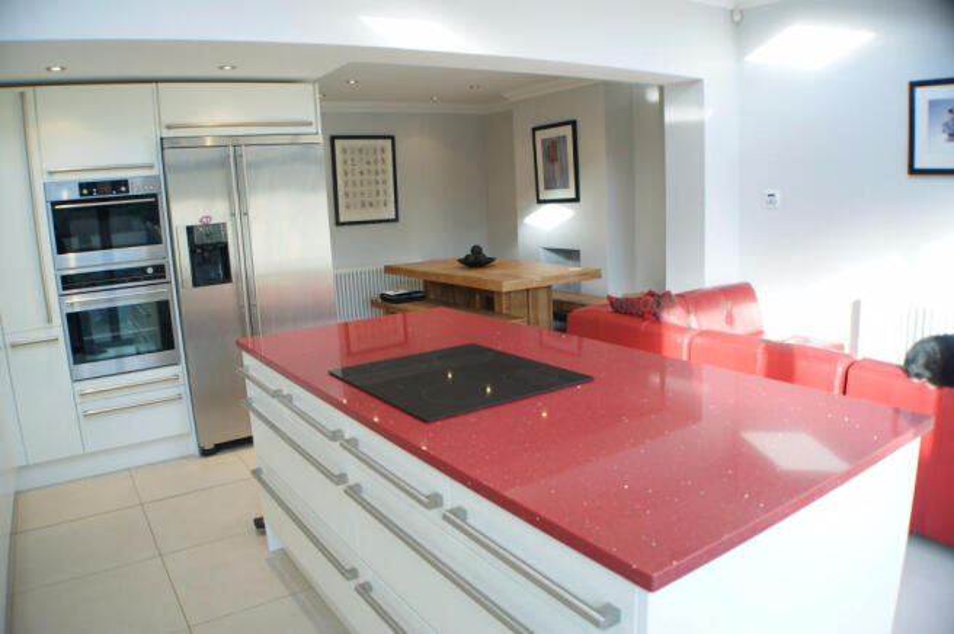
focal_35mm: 30
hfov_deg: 62.0
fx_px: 794
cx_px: 477
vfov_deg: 43.5
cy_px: 317
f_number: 3.5
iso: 100
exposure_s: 1/30
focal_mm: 20
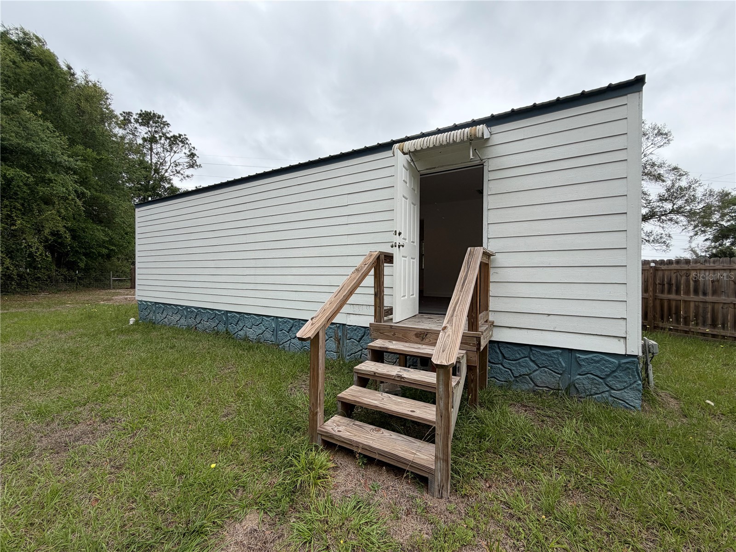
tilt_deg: -0.8
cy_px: 276
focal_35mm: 14
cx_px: 368
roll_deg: +0.0
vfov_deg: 85.7
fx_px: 298
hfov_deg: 102.1
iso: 40
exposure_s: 1/502
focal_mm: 2.22
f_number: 2.2
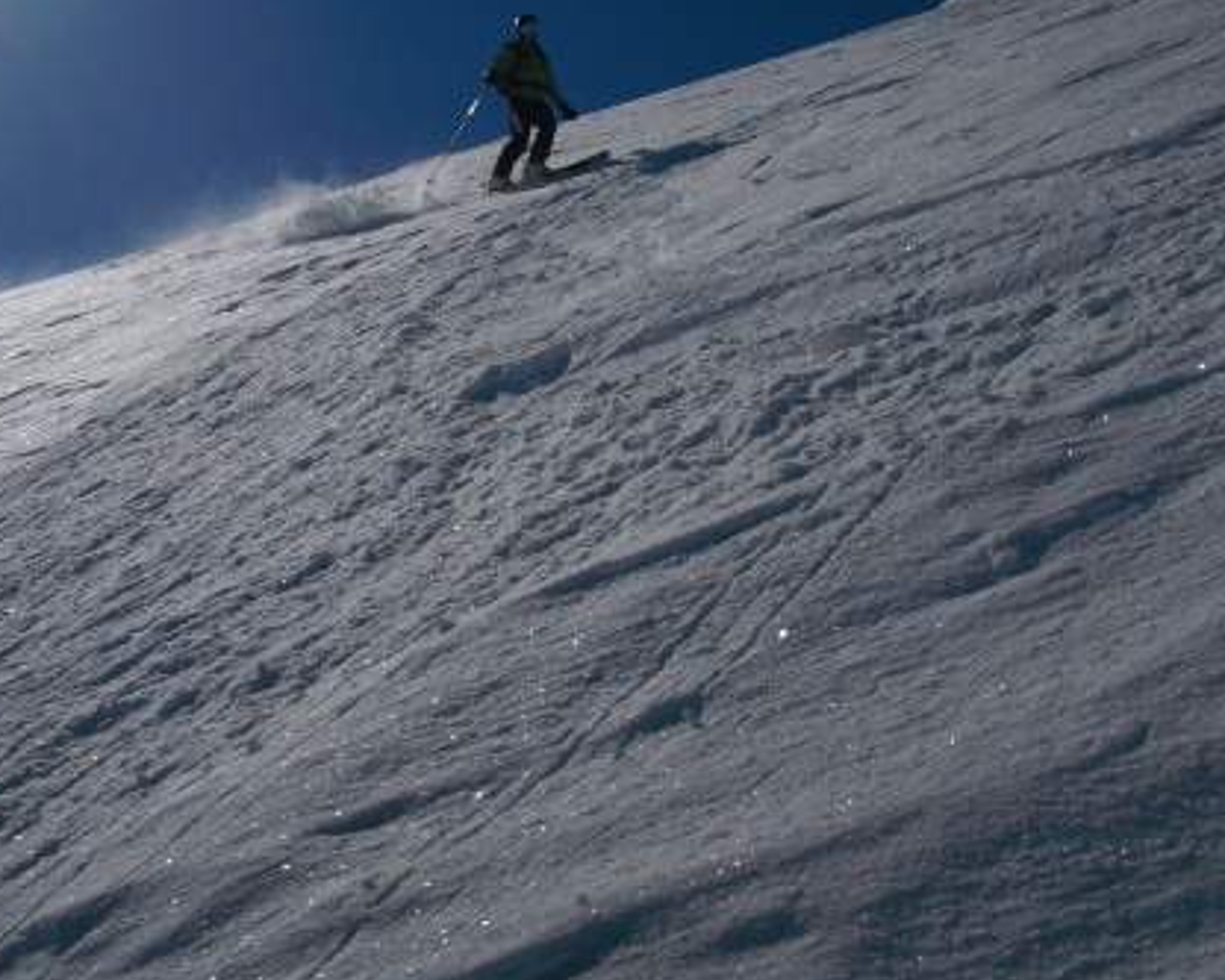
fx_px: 1958
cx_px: 615
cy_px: 344
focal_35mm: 54
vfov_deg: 28.0
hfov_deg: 34.7
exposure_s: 1/1250
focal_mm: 6.3
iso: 64
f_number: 7.8
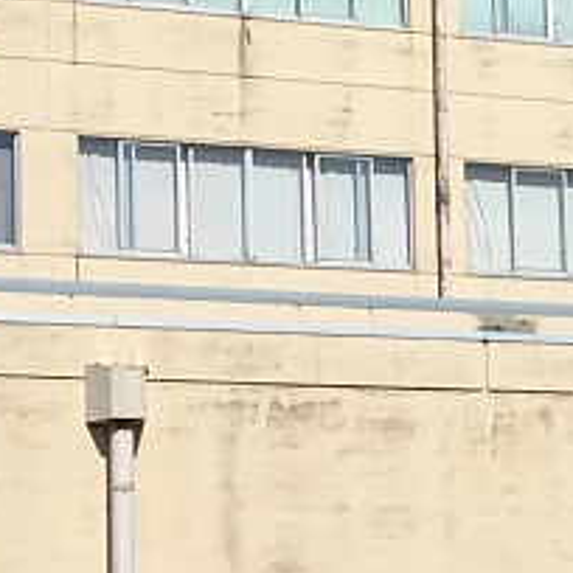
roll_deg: +2.2
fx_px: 3390
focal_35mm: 181
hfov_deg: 9.2
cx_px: 1084
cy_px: 393
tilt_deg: +6.9
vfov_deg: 9.7
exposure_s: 1/5495
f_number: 2.2
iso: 25
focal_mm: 4.15
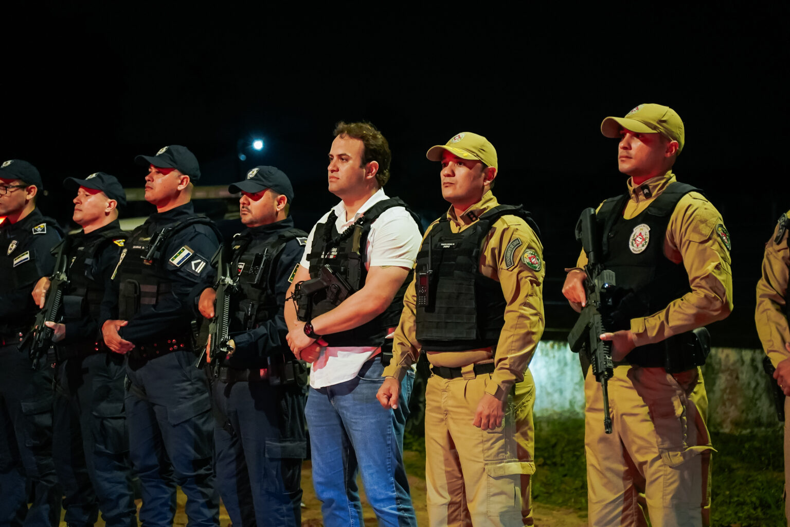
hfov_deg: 19.5
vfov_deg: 13.0
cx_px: 395
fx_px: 2304
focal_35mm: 105
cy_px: 264
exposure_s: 1/80
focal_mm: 70
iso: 4000
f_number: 2.8
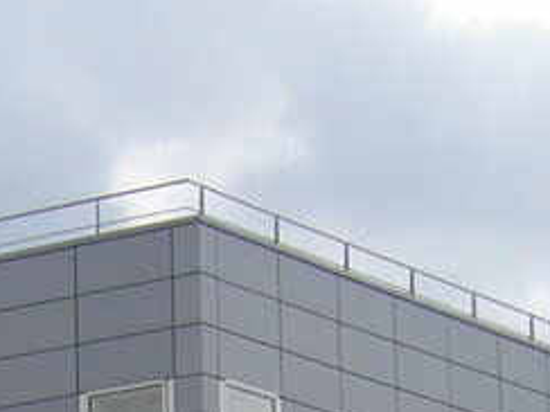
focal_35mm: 216
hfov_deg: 9.1
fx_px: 3432
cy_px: 768
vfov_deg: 6.7
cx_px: 63
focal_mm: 6.6
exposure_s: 1/320
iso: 80
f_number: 6
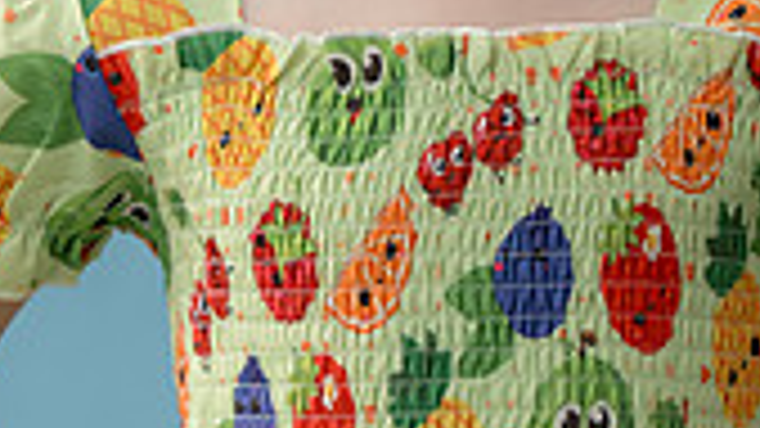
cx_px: 400
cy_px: -225
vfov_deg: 5.0
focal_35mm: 243
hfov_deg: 8.9
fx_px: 4896
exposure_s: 1/160
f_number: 5.6
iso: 1600
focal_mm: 87
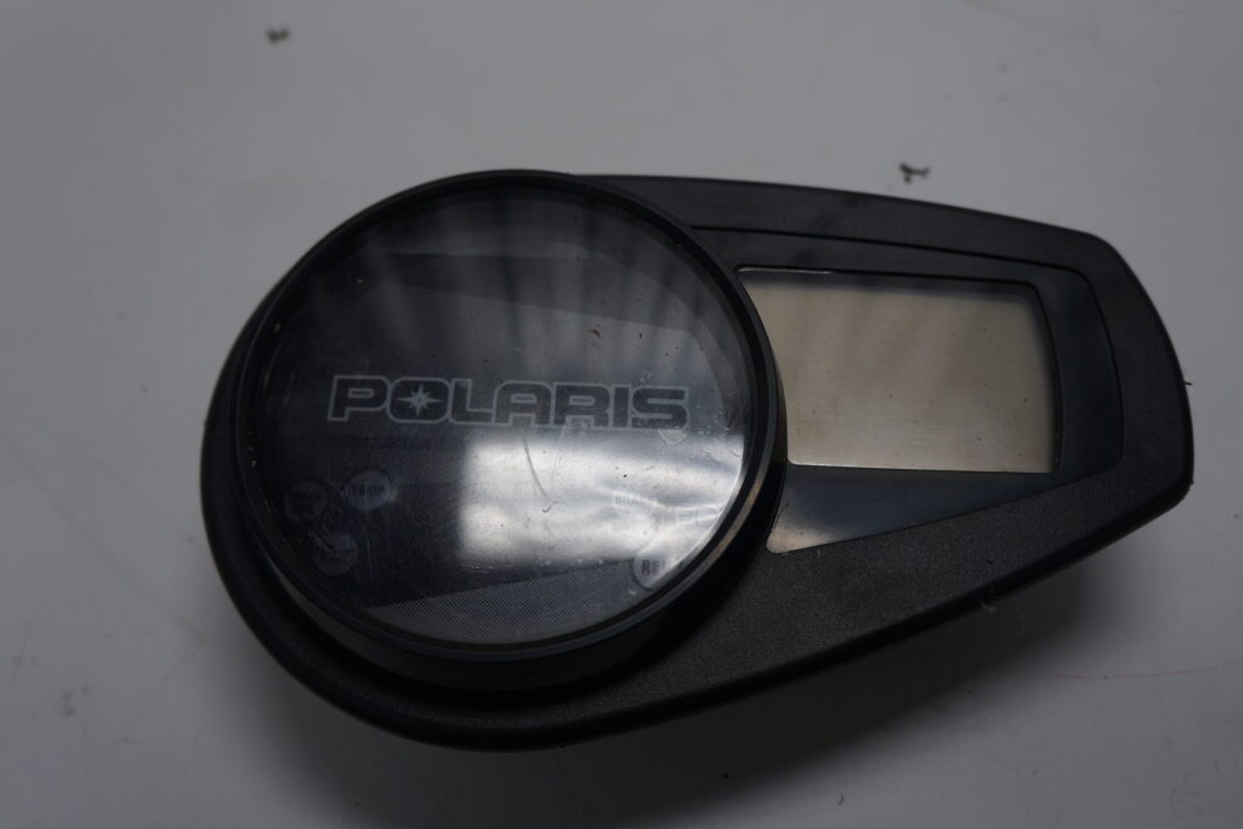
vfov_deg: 42.3
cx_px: 623
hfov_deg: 60.3
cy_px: 425
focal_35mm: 31
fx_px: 1070
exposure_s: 1/160
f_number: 4
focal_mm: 20
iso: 100
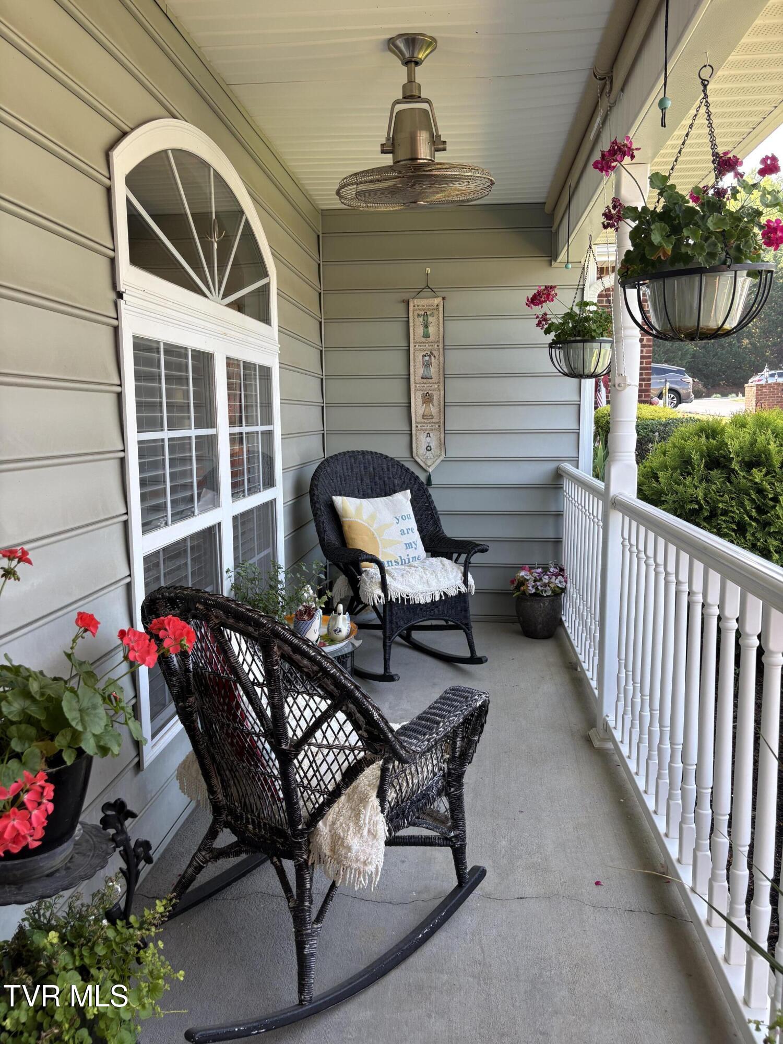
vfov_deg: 67.3
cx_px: 392
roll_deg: +0.4
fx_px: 784
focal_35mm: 26
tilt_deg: -7.3
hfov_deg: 53.1
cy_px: 522
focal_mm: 5.96
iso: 32
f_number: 1.6
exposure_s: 1/123
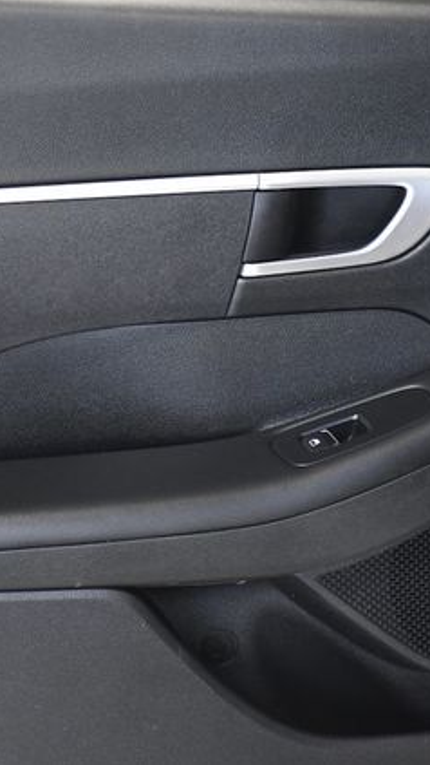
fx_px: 2412
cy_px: 381
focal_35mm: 119
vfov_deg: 18.0
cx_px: 49
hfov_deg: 10.1
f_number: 4.8
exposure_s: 1/160
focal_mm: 50
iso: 2500
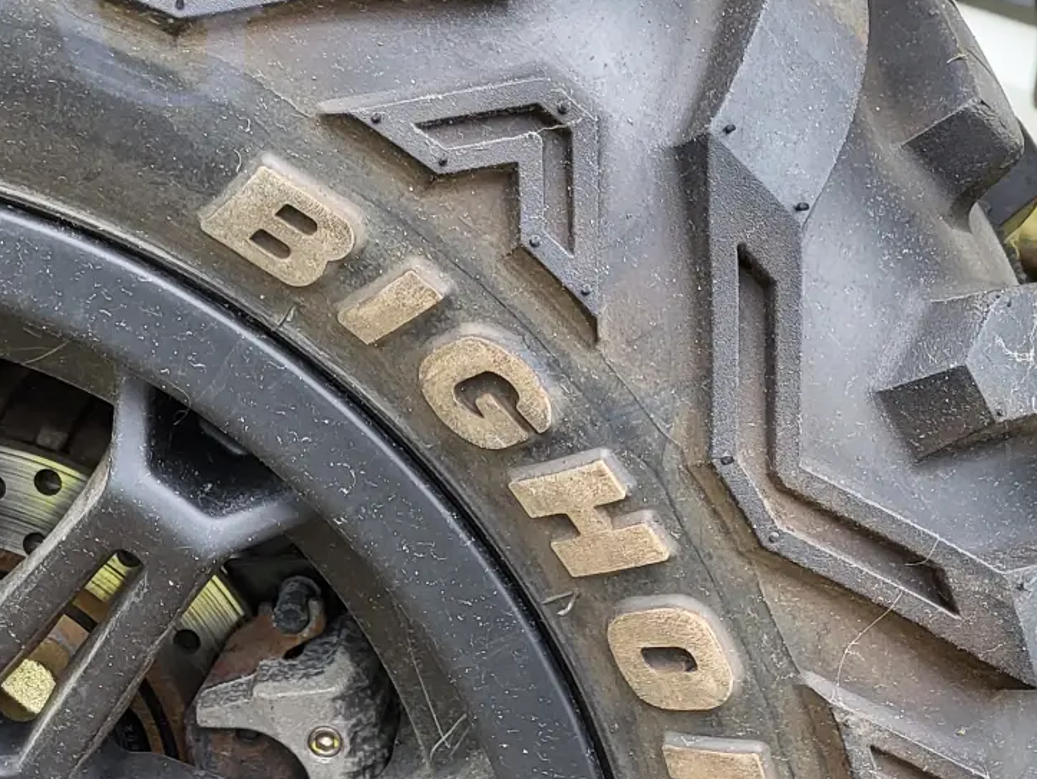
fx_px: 2068
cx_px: 57
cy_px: 719
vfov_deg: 20.8
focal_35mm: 69
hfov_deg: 26.9
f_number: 1.8
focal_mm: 5.4
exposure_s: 1/100
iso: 100
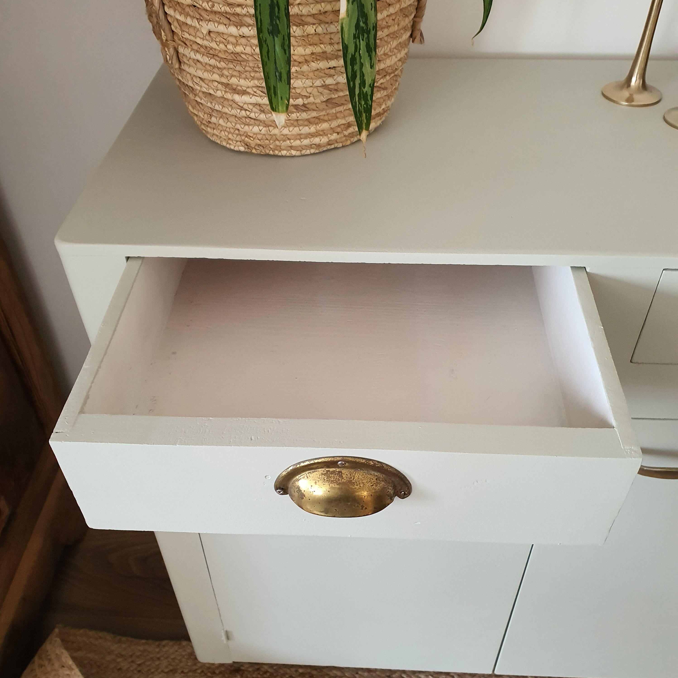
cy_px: 367
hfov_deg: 52.5
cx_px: 335
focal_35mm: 31
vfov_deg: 52.5
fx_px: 687
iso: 400
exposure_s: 1/50
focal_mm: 4.3
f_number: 2.4
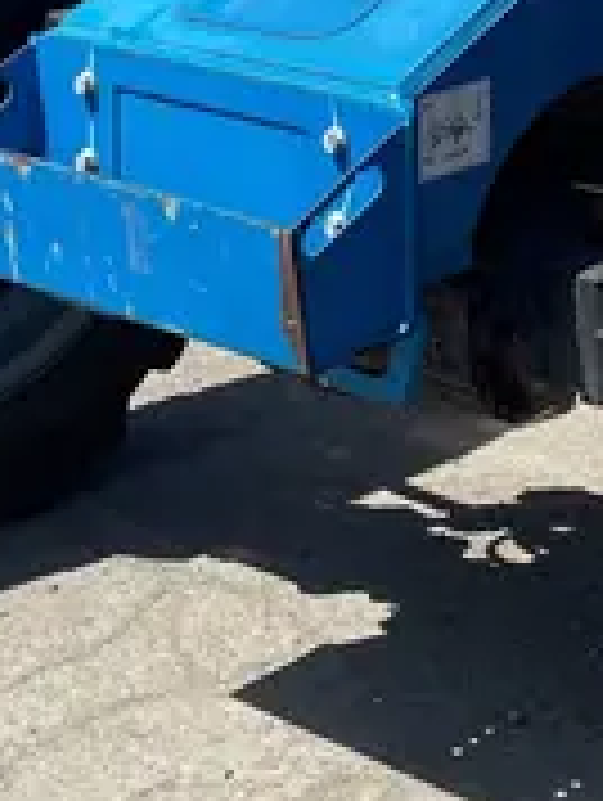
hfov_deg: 13.7
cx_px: 580
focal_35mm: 107
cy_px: -380
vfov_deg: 16.8
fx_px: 2479
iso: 50
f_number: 1.6
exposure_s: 1/3610
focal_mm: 4.2
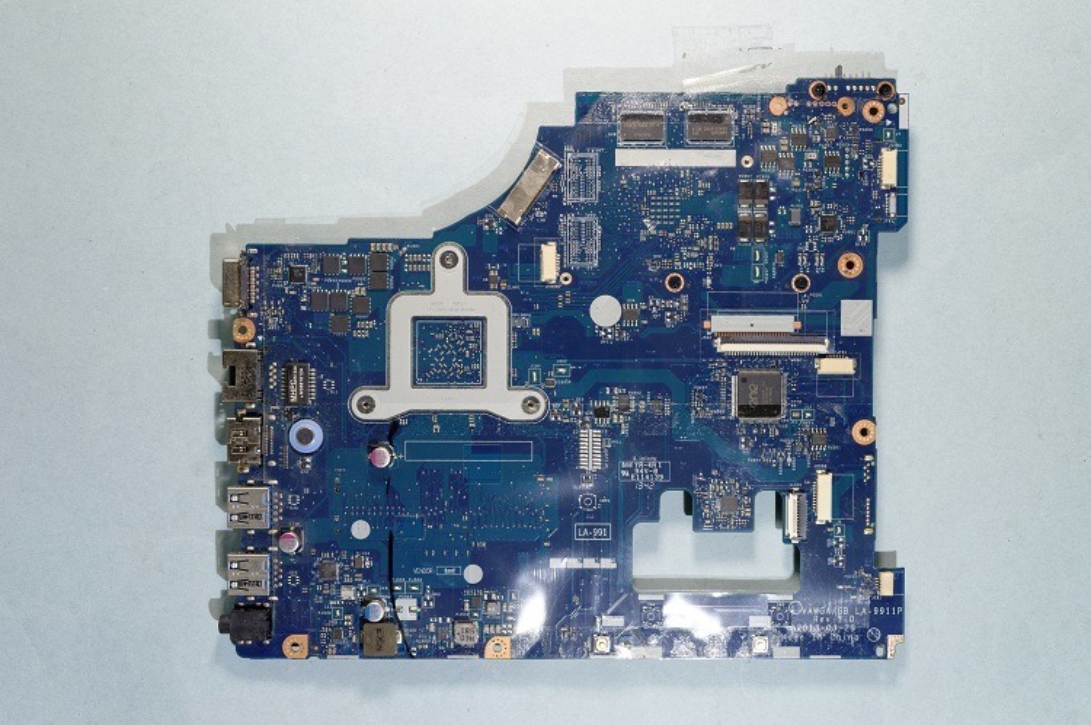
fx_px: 1180
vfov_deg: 34.1
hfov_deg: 49.6
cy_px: 362
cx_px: 546
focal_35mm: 39
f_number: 8
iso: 100
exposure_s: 1/4
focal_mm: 26
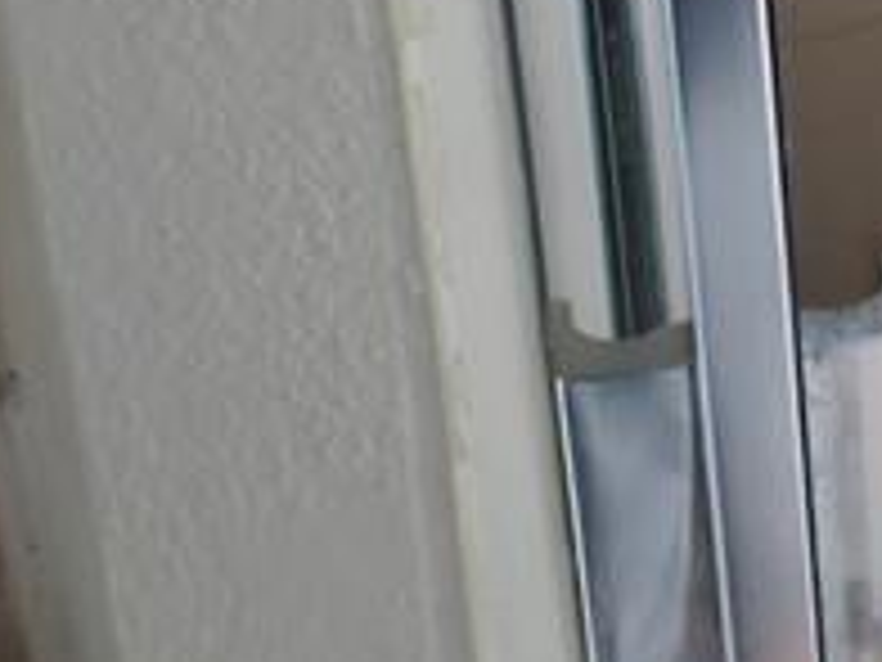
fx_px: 3058
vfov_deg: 11.9
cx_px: 1017
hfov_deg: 15.9
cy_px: -284
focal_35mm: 120
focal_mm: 6.3
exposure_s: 1/15
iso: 1600
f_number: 1.7
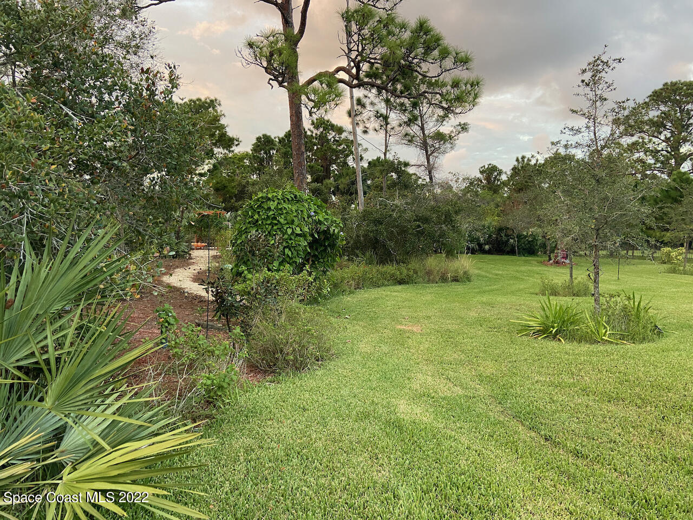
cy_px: 260
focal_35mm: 26
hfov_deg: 67.3
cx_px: 346
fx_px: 521
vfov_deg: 53.1
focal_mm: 4.2
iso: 125
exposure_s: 1/94
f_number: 1.8
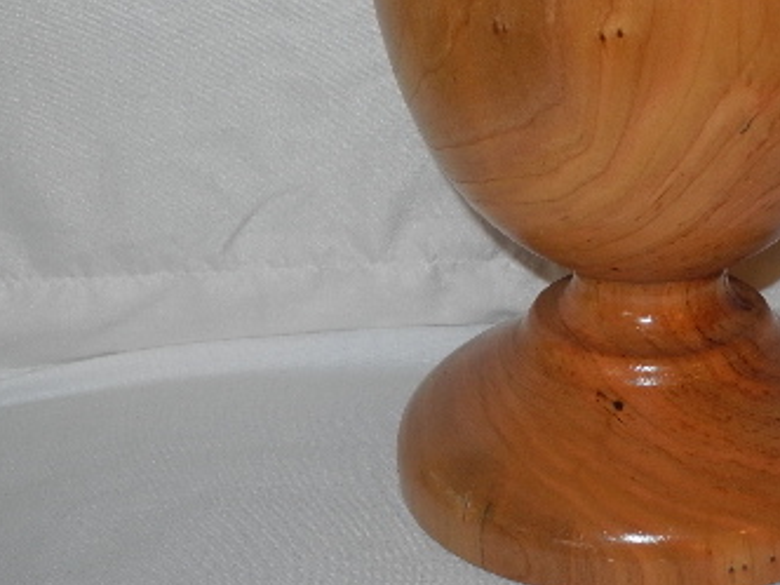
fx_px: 2388
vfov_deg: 13.9
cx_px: 644
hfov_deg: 18.3
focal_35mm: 106
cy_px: 85
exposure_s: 1/30
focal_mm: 11.8
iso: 200
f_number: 3.5
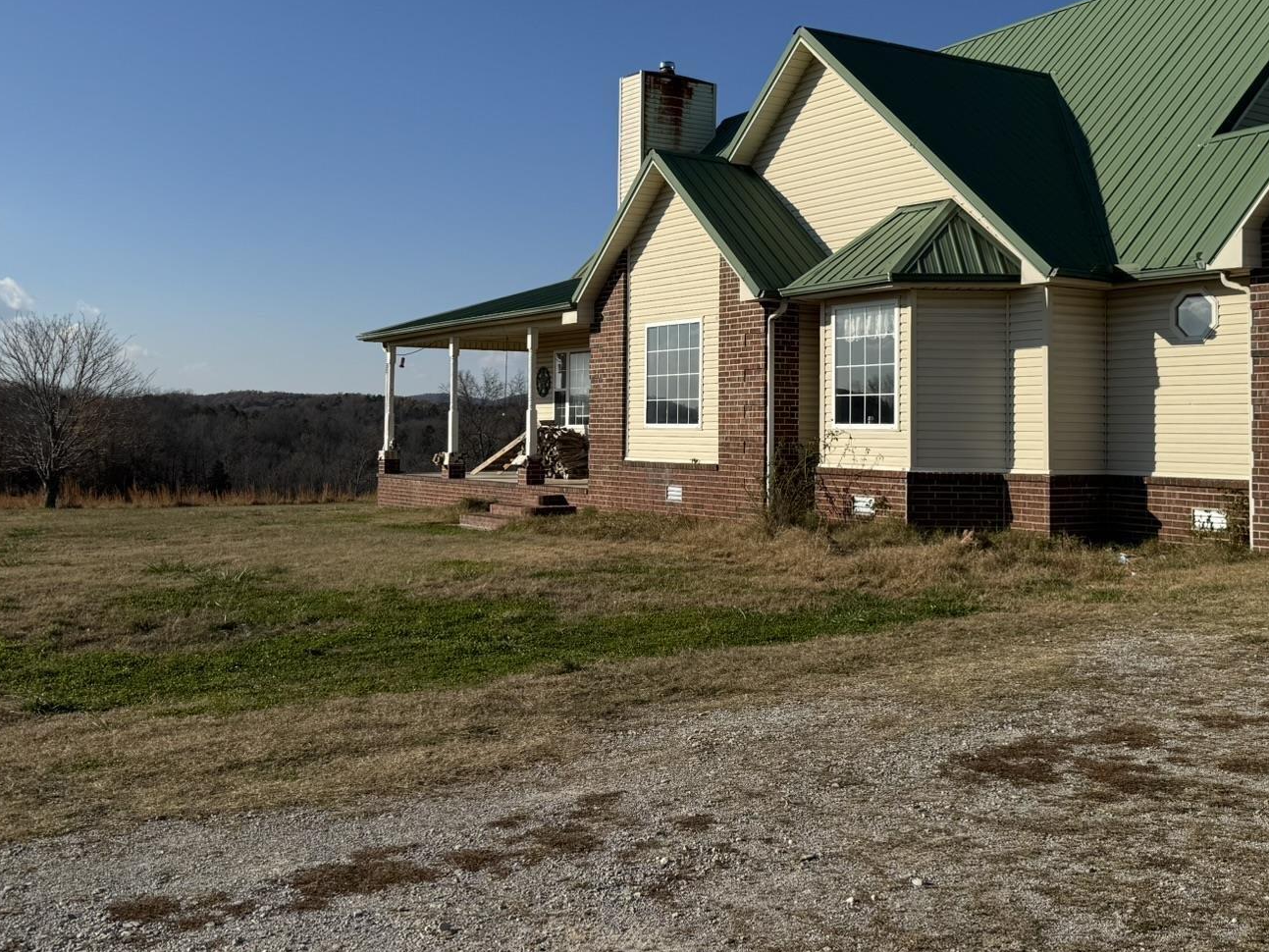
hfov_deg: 48.9
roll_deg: -1.0
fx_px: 1393
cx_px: 697
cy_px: 374
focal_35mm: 38
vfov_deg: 37.6
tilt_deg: +1.8
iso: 80
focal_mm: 6.76
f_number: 1.78
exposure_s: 1/7937
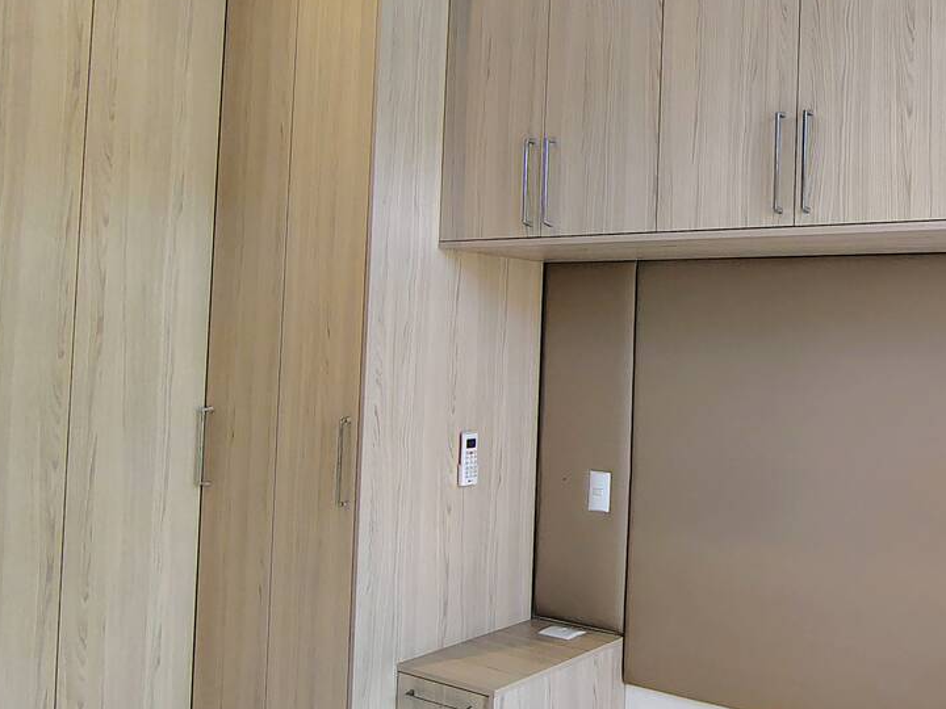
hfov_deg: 50.0
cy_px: 316
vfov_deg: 44.1
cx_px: 866
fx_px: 875
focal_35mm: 32
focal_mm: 2.13
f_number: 2.2
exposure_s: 1/60
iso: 312
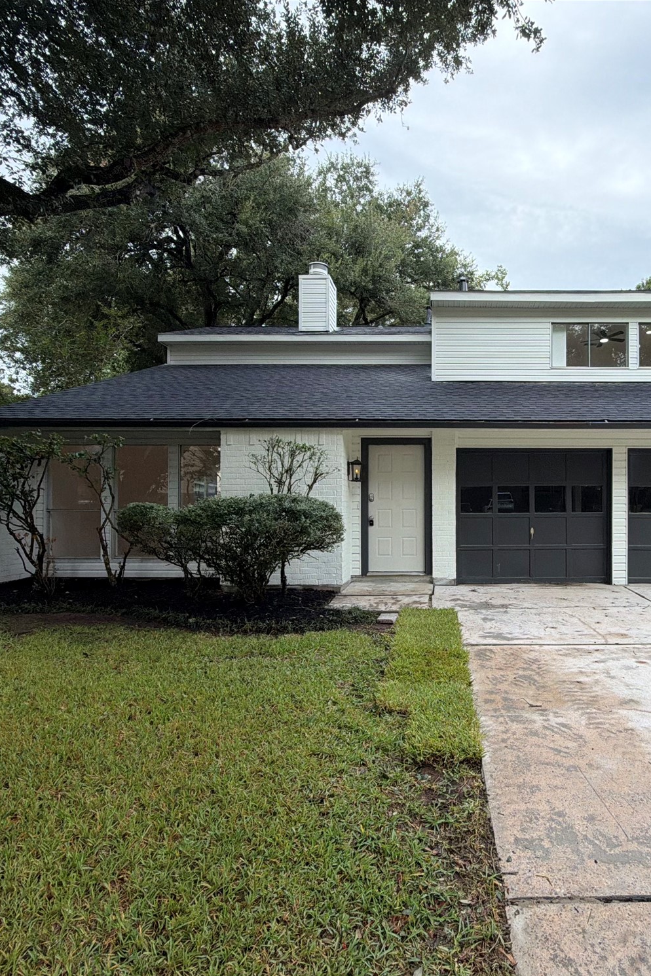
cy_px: 502
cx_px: 446
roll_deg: +0.3
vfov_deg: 84.0
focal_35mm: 20
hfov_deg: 60.1
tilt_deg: +0.3
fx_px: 542
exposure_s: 1/451
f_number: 2.2
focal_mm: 2.22
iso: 64
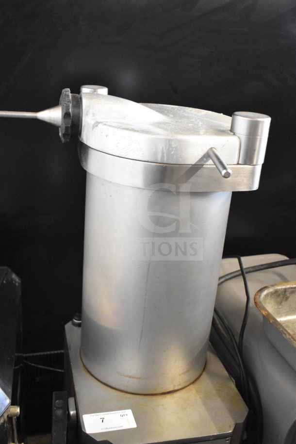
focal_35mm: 39
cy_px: 222
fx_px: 481
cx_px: 148
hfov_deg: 34.2
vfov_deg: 49.6
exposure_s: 1/80
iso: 6400
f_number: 4.2
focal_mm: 26
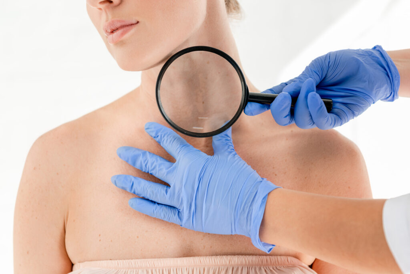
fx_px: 798
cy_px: 137
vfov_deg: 19.5
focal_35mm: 70
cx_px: 205
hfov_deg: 28.8
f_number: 4
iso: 250
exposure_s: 1/160
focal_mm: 70
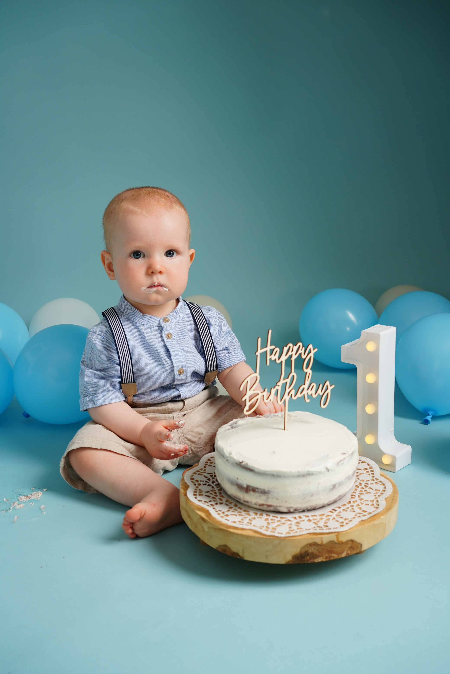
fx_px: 656
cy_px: 337
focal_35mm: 35
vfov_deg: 54.4
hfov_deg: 37.9
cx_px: 225
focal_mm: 35
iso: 400
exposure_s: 1/200
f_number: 7.1
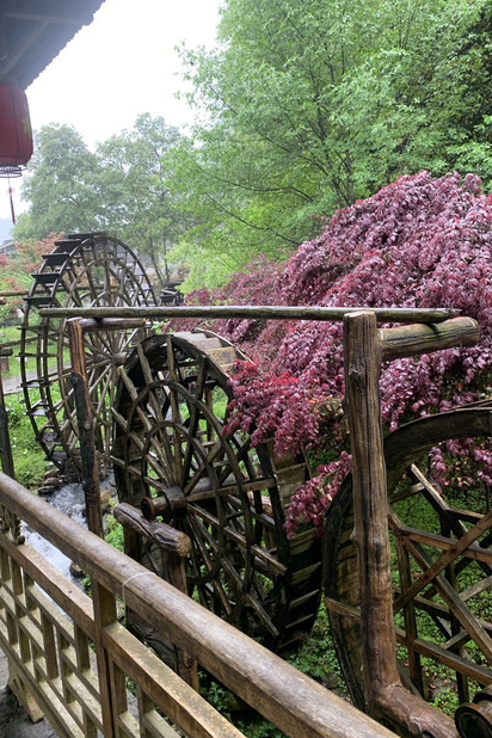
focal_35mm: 28
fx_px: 574
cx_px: 233
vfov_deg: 65.5
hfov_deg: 46.4
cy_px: 369
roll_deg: +4.3
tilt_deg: -4.3
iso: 64
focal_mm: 4.25
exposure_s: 1/121
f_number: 1.8
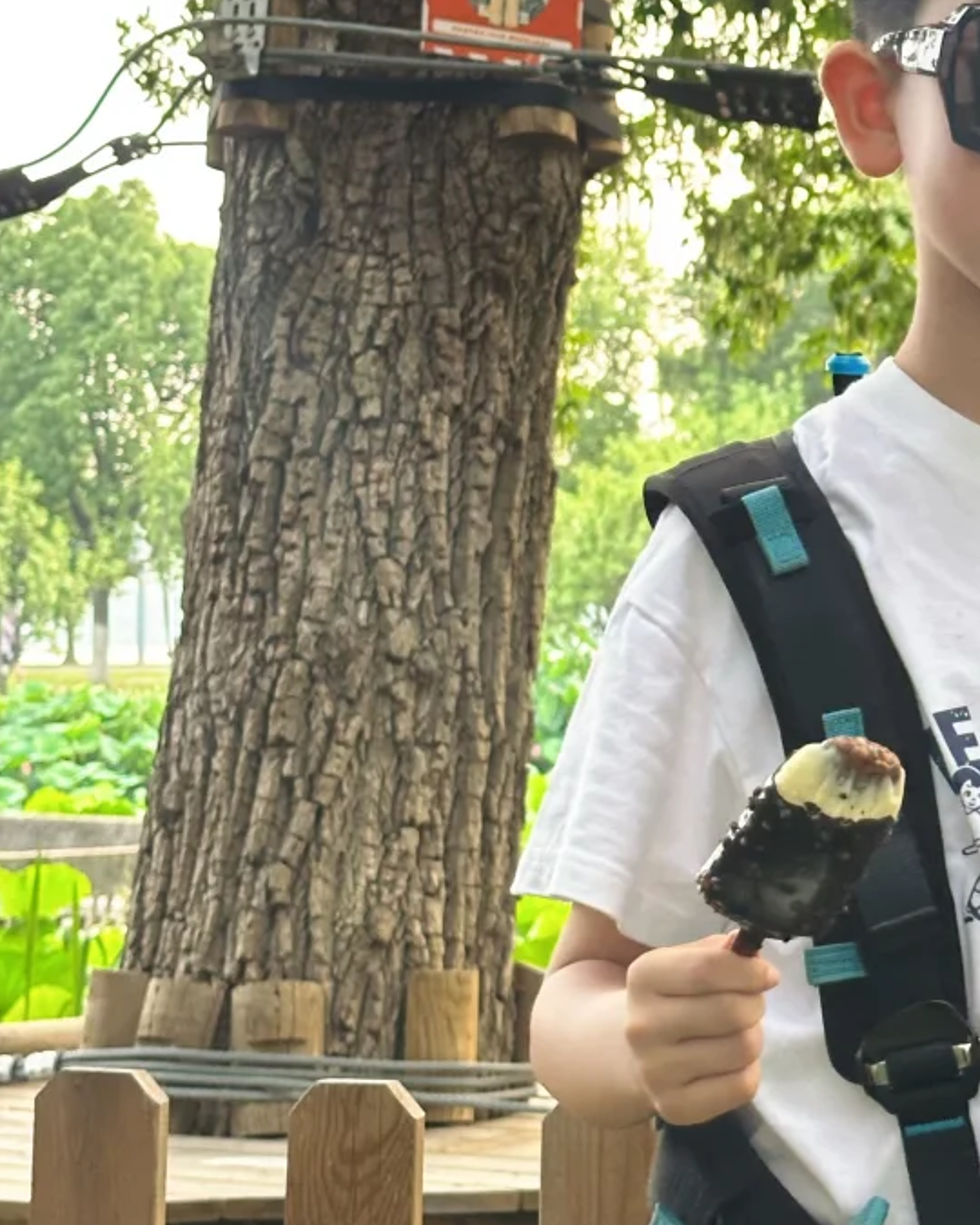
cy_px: 550
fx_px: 3626
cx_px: 973
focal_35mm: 100
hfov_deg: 15.1
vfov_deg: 19.2
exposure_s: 1/121
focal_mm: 6.86
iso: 64
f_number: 1.78
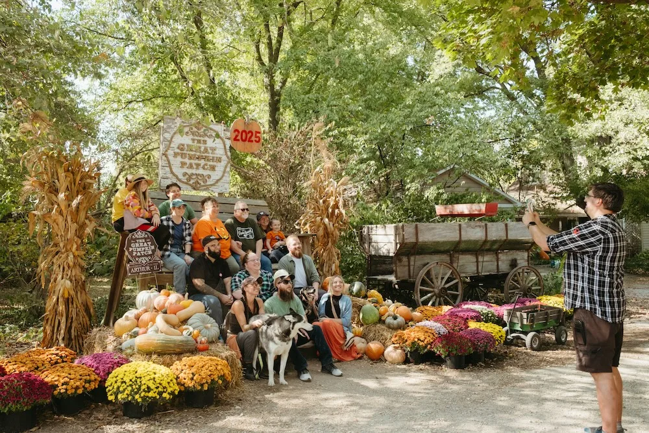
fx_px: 577
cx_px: 324
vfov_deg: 41.1
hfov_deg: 58.7
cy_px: 216
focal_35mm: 32
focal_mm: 21.3
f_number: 4
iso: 400
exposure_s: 1/400
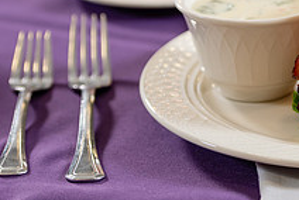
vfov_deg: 5.0
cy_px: 54
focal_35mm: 273
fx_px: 2271
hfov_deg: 7.5
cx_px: 319
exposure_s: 1/160
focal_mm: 100
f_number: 3.2
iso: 250
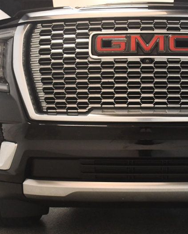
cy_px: 109
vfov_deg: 31.4
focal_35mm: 60
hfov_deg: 25.1
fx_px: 417
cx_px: 142
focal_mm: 22
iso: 2800
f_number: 3.5
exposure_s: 1/125
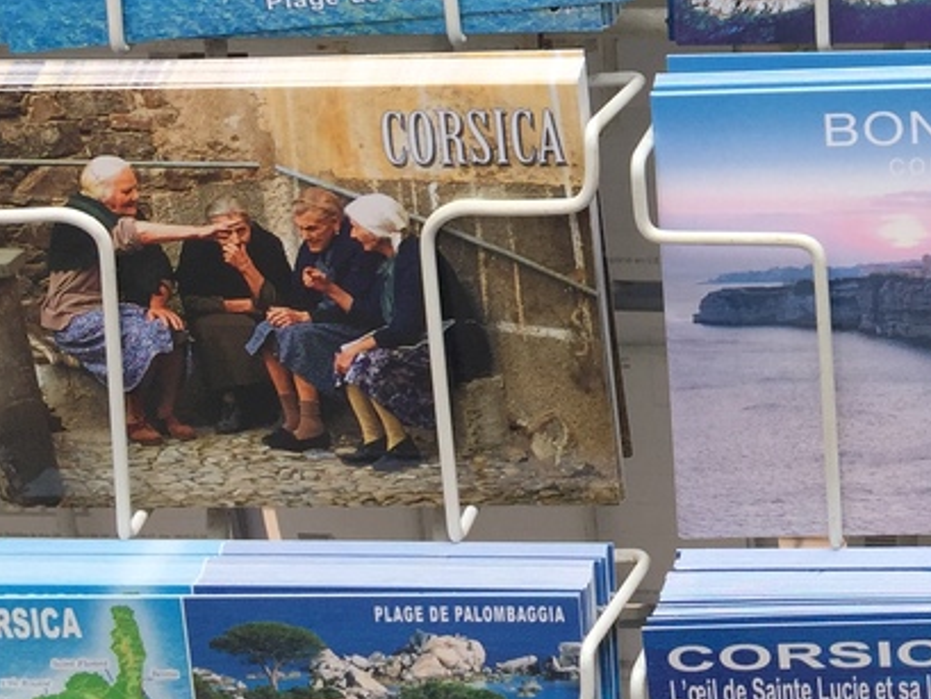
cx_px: 1052
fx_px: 2287
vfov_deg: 16.6
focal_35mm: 85
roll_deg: -1.2
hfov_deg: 21.7
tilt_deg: -11.5
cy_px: -139
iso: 32
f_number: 2.2
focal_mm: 4.15
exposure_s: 1/760
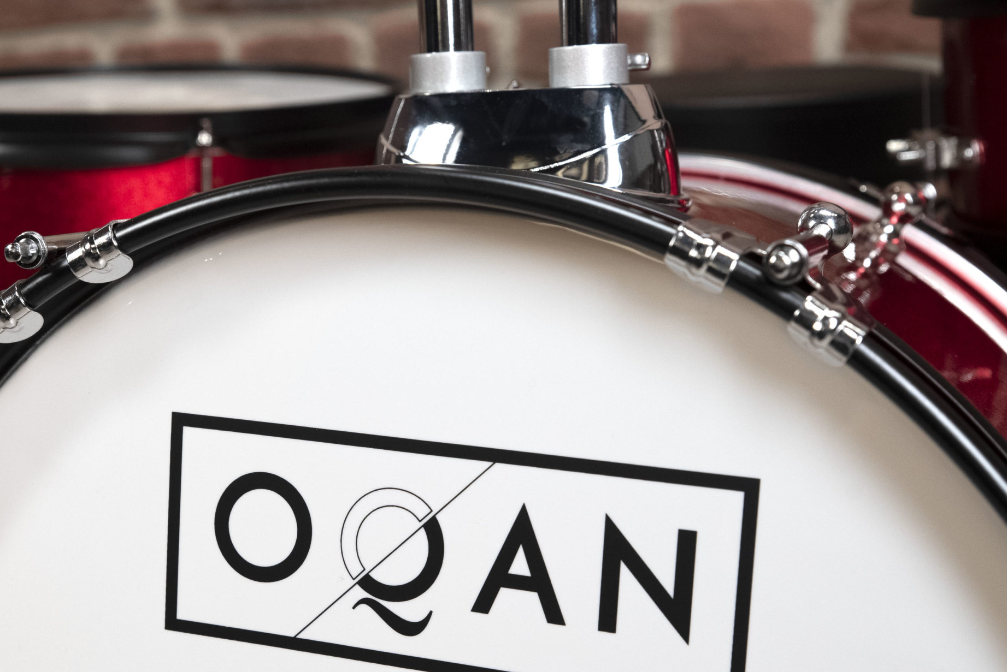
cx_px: 326
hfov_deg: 26.8
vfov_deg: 18.2
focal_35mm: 75
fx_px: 2099
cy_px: 370
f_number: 5
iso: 8000
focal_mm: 54
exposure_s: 1/160
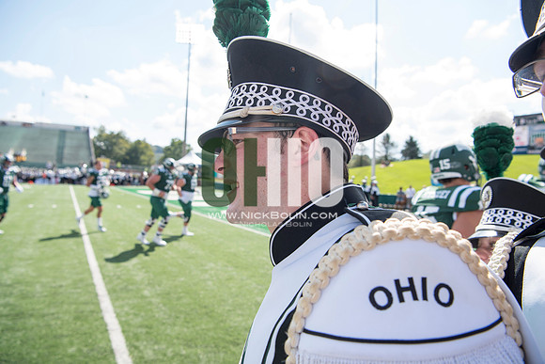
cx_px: 272
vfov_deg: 53.2
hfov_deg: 73.7
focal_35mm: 24
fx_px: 363
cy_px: 182
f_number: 5.6
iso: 200
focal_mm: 24
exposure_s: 1/500
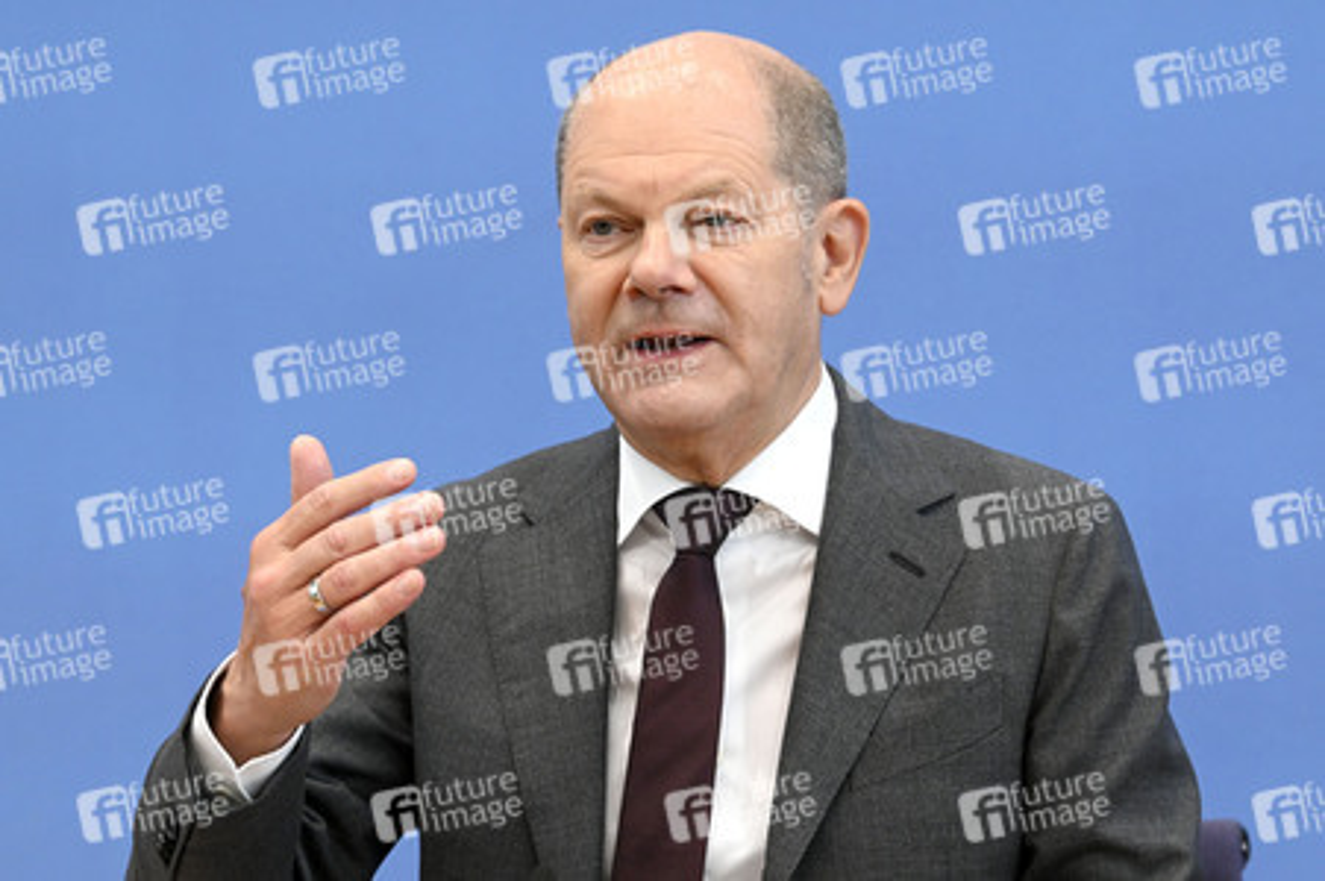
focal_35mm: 110
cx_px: 662
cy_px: 440
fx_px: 4046
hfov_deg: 18.6
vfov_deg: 12.4
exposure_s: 1/640
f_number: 6.3
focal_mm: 110
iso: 5000
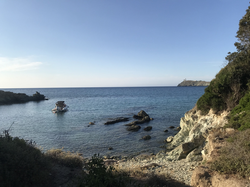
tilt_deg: +0.1
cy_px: 94
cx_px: 125
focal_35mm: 28
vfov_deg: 49.7
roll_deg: +0.3
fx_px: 202
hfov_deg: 63.4
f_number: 1.8
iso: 20
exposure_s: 1/2591
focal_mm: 3.99
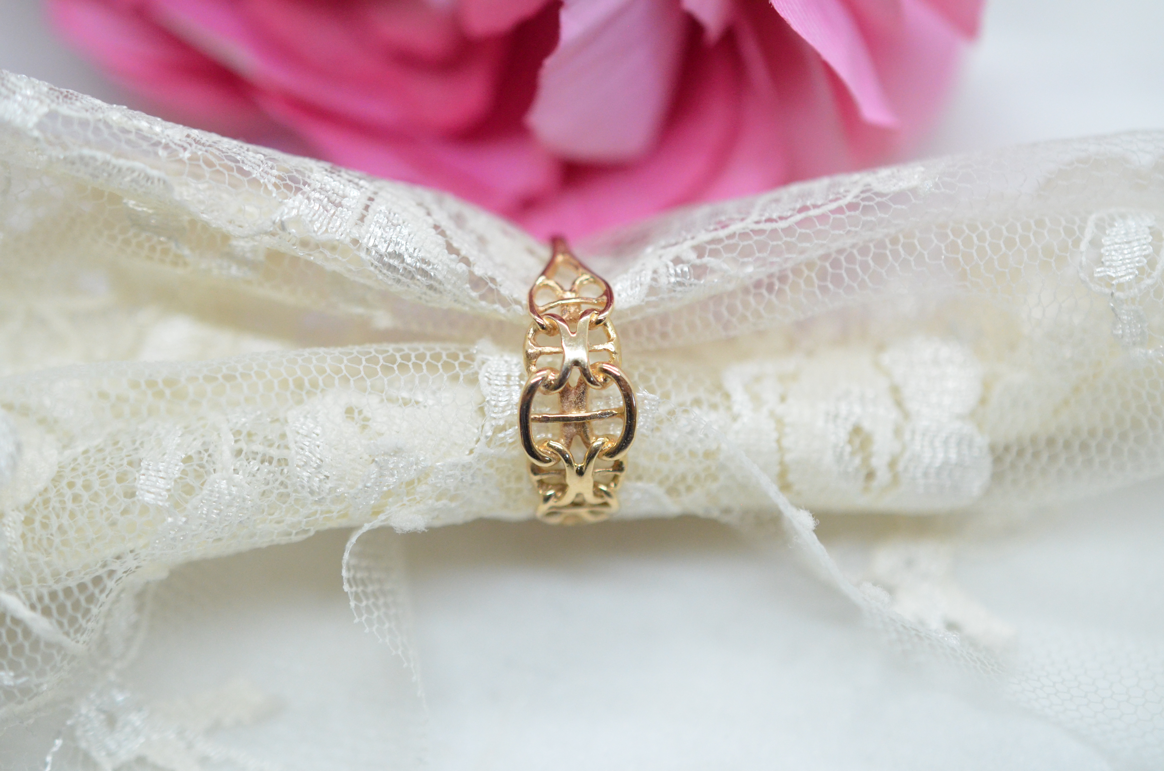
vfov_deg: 22.5
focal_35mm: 60
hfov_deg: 33.5
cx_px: 582
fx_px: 1936
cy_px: 386
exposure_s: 1/2000
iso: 3200
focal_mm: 40
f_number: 4
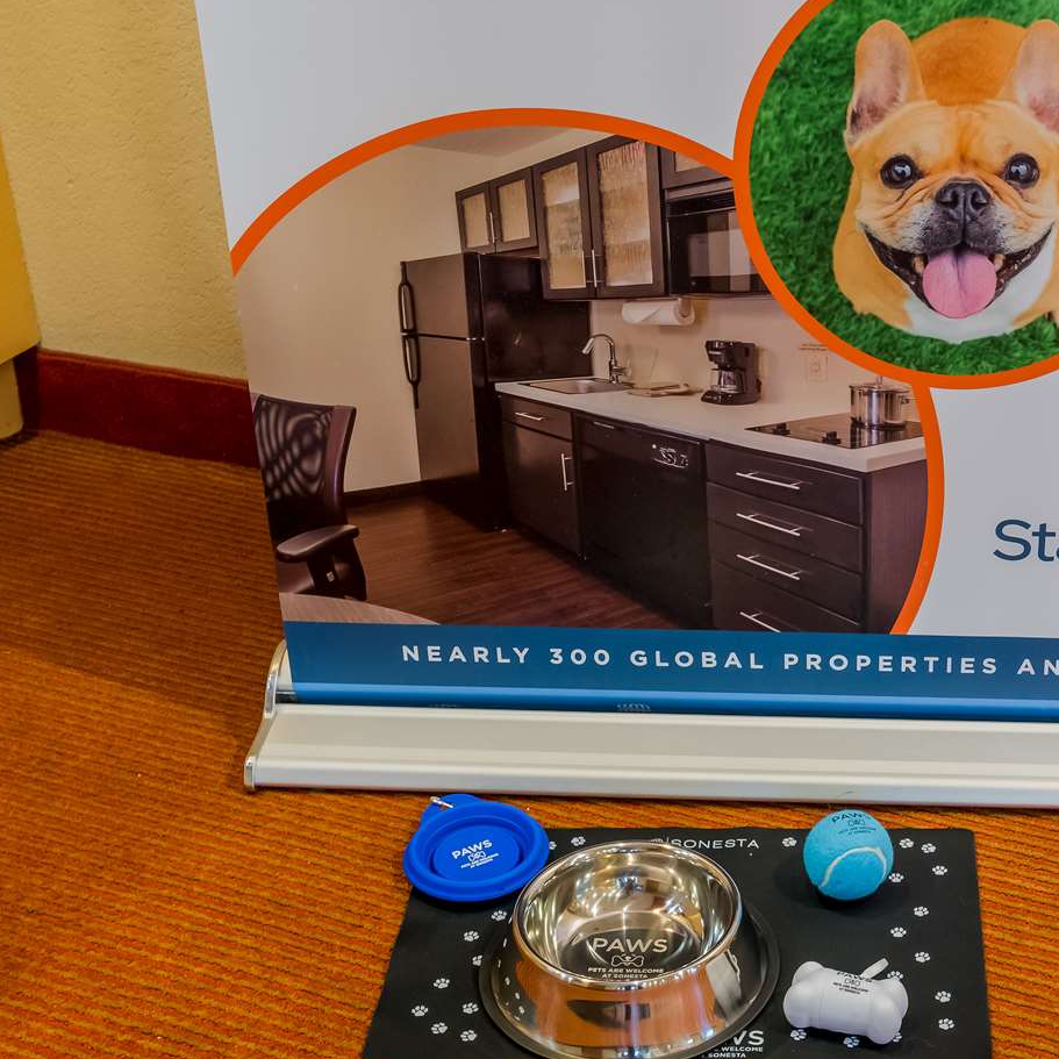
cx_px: 788
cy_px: 501
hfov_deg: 39.0
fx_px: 1454
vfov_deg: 40.0
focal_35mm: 42
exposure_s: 1/1.67
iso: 400
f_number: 8
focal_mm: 30
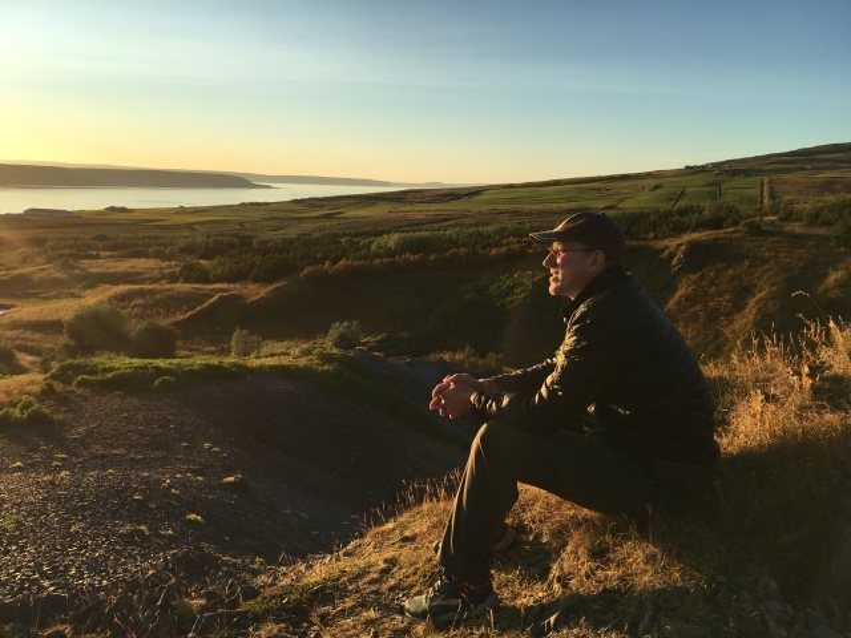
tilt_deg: -11.2
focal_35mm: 29
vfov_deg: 48.2
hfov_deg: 61.7
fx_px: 713
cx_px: 426
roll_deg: -2.0
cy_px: 319
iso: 25
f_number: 2.2
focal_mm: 4.15
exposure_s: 1/905
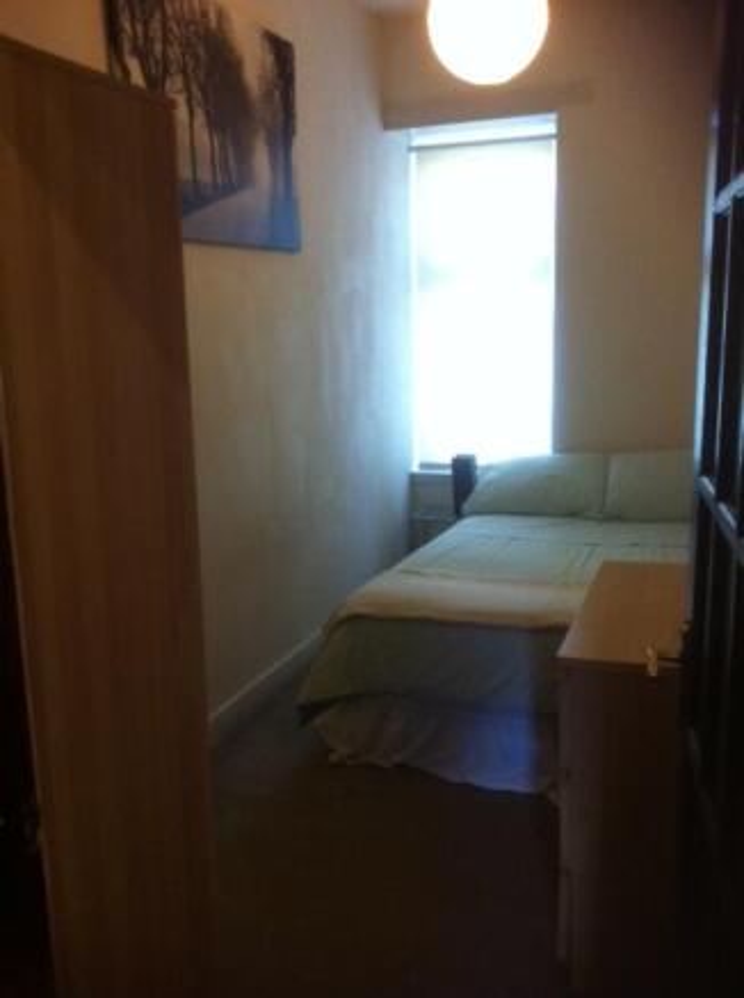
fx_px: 1006
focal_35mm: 35
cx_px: 372
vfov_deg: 52.7
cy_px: 499
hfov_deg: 40.6
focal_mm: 3.85
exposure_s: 1/15
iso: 200
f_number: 2.8
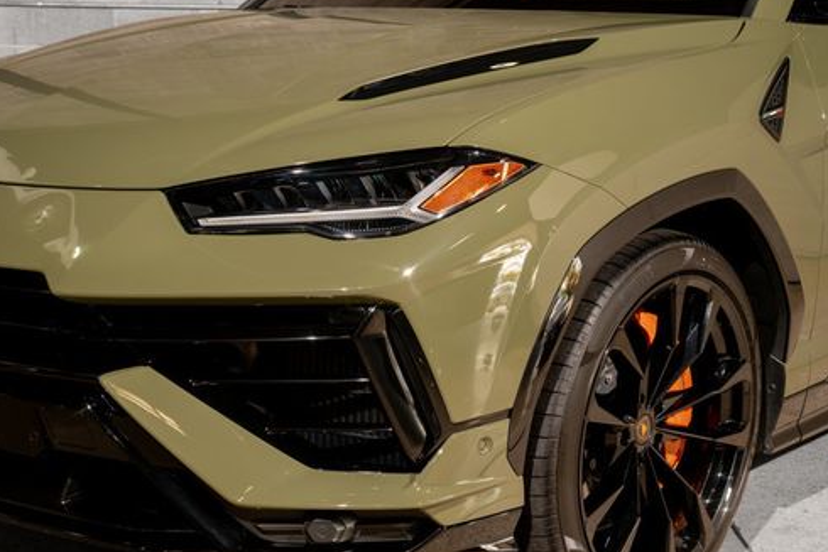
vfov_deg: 21.2
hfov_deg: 31.3
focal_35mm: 64
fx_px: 1472
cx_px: 318
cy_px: 335
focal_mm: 49
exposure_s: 1/50
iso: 400
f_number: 8
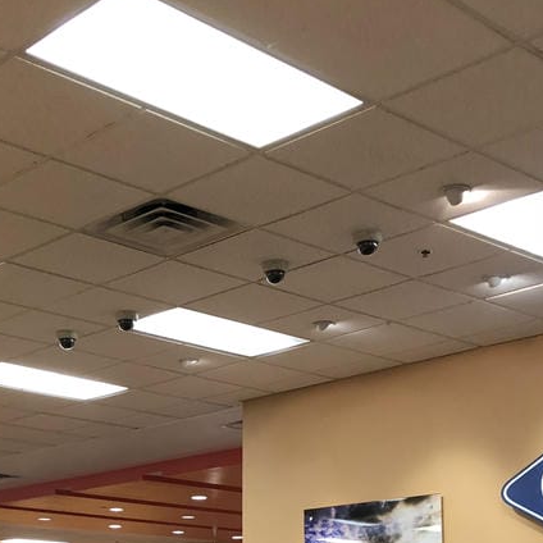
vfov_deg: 23.5
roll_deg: -0.1
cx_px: 136
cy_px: 563
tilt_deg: +3.1
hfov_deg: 24.4
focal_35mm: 70
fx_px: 1242
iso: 40
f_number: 1.8
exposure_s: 1/17
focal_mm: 3.99
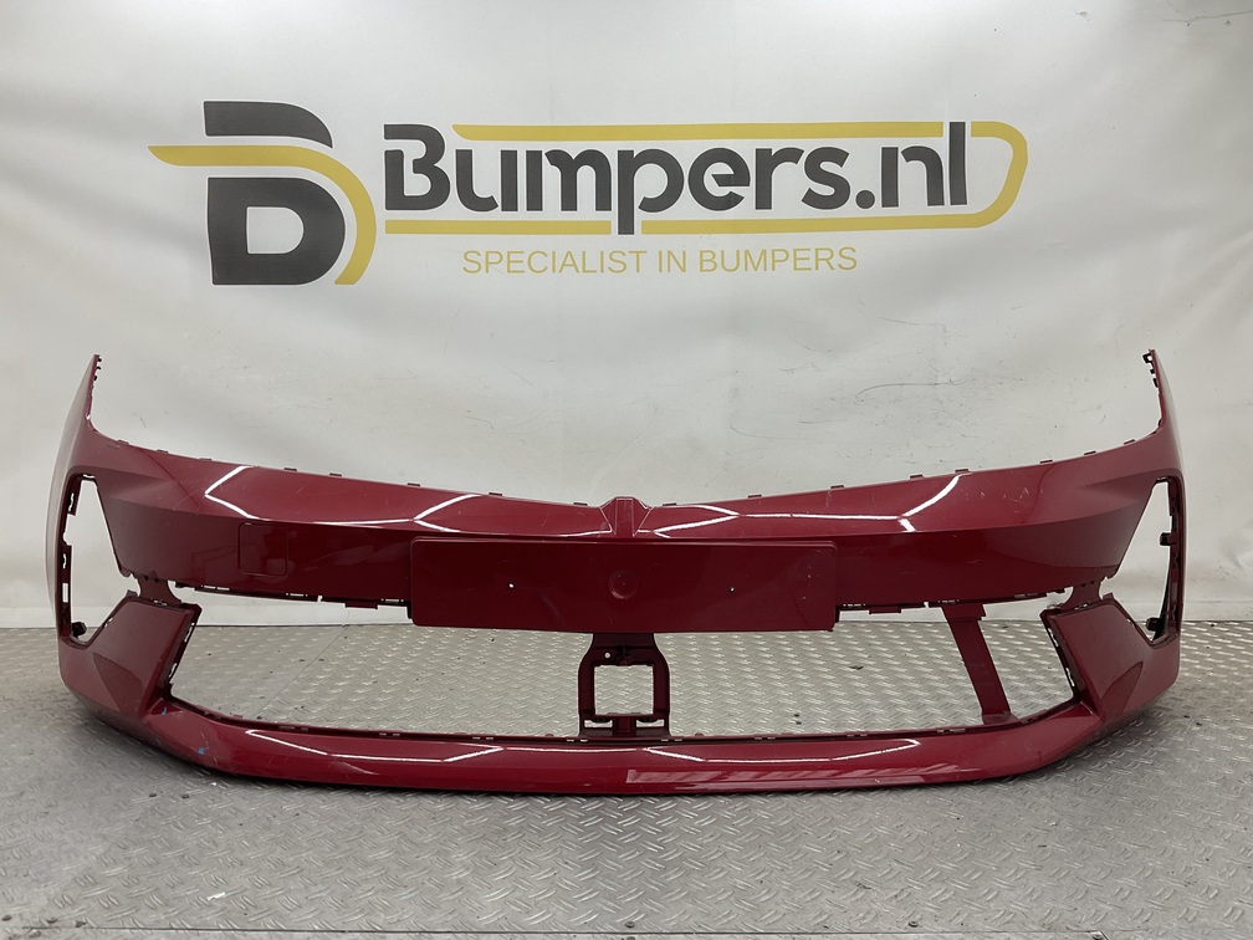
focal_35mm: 29
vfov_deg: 48.2
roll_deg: -1.1
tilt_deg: -6.9
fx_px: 1050
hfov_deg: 61.7
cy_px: 470
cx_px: 626
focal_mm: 3
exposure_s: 1/120
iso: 25
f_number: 1.8
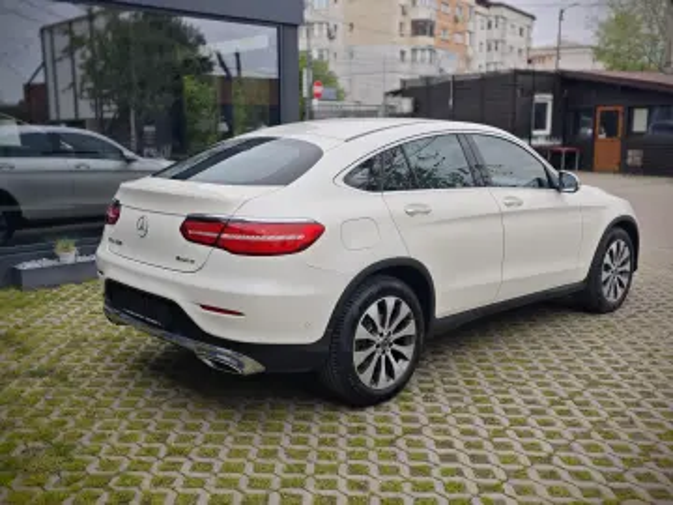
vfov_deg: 40.7
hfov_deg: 52.6
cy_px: 252
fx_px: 680
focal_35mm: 35
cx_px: 336
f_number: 1.4
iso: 50
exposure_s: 1/2182
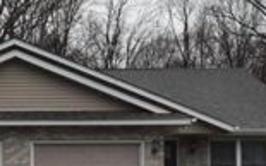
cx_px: -51
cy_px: 129
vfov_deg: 12.6
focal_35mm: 104
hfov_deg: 19.0
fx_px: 752
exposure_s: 1/2000
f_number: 13
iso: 12800
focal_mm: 21
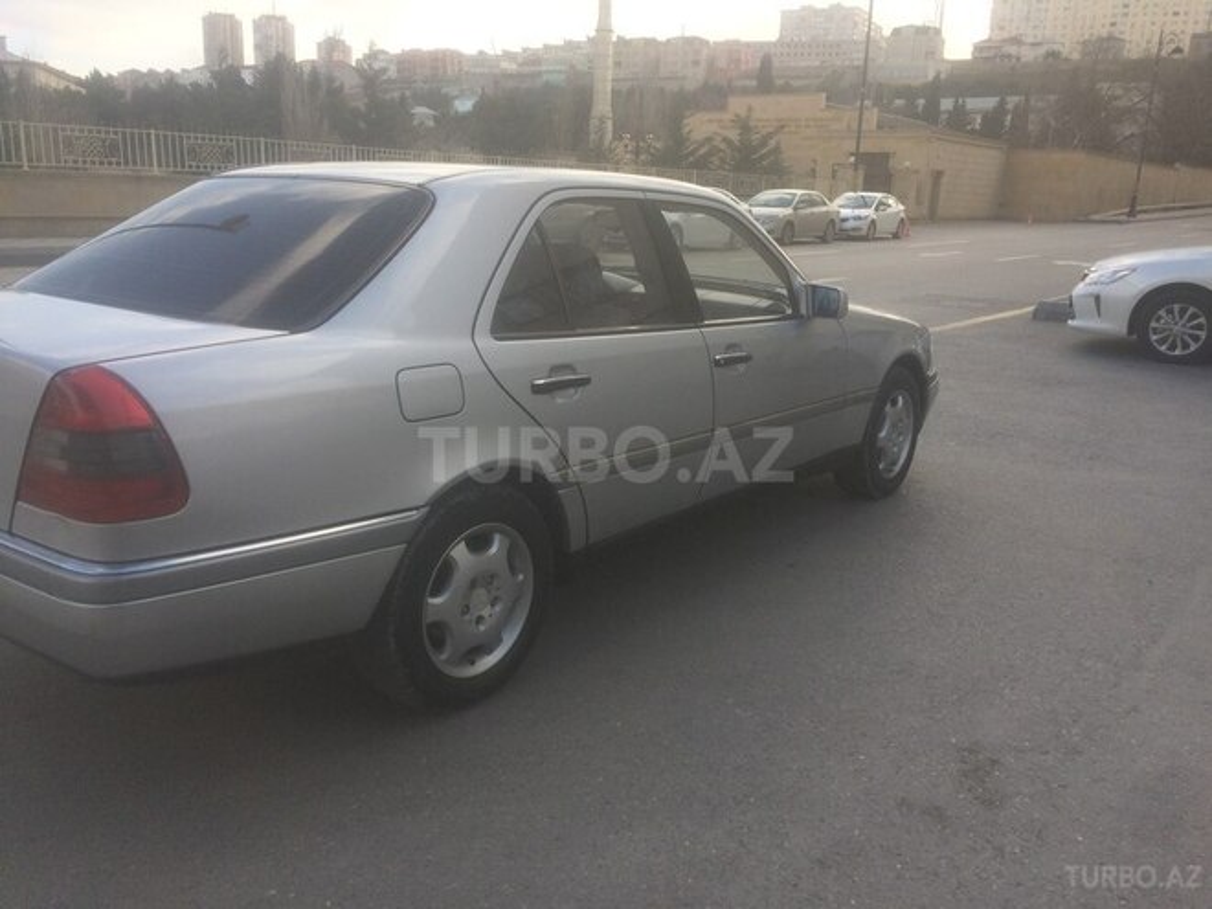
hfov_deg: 61.7
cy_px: 454
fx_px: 1015
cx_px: 606
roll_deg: -2.2
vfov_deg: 48.2
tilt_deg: -11.8
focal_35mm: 29
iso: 32
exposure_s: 1/554
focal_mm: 4.15
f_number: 2.2
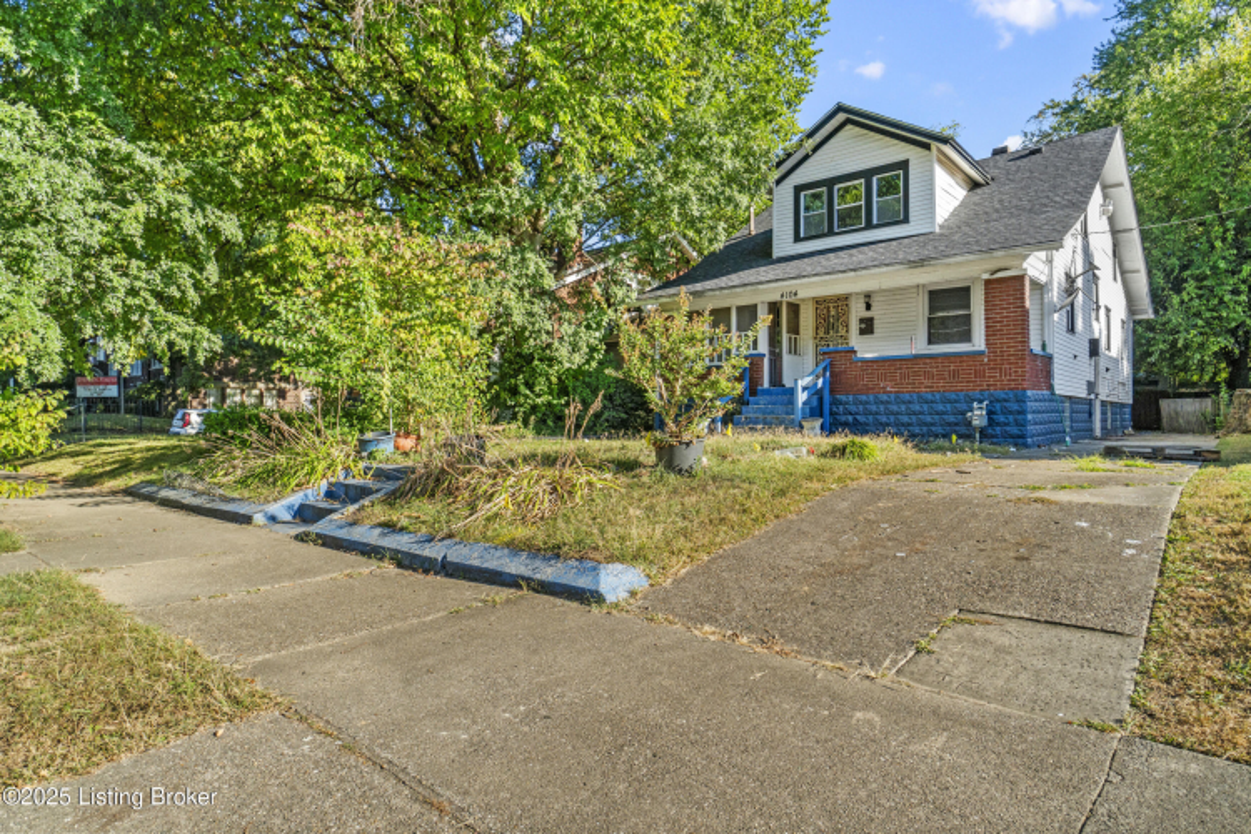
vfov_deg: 63.2
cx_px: 626
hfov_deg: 85.4
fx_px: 678
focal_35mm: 20
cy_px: 417
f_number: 8
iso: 400
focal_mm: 13
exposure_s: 1/500
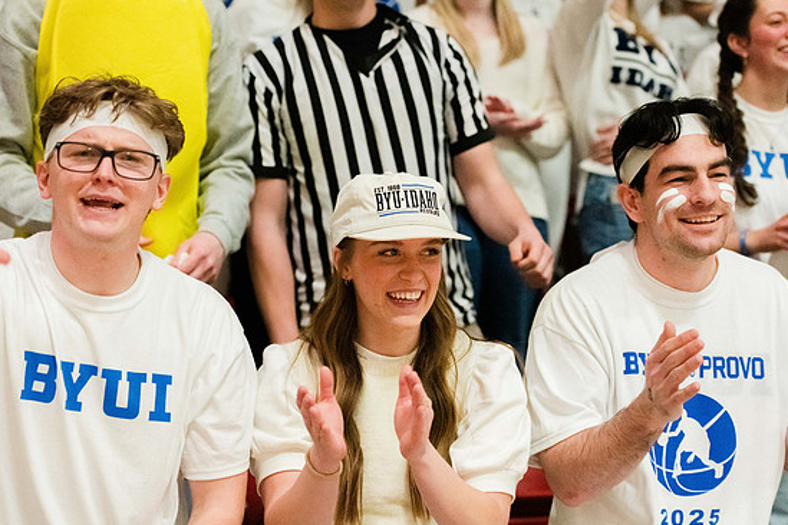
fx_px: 1620
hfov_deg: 27.3
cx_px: 373
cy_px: 270
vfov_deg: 18.4
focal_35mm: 74
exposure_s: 1/1000
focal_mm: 70
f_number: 2.8
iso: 20000
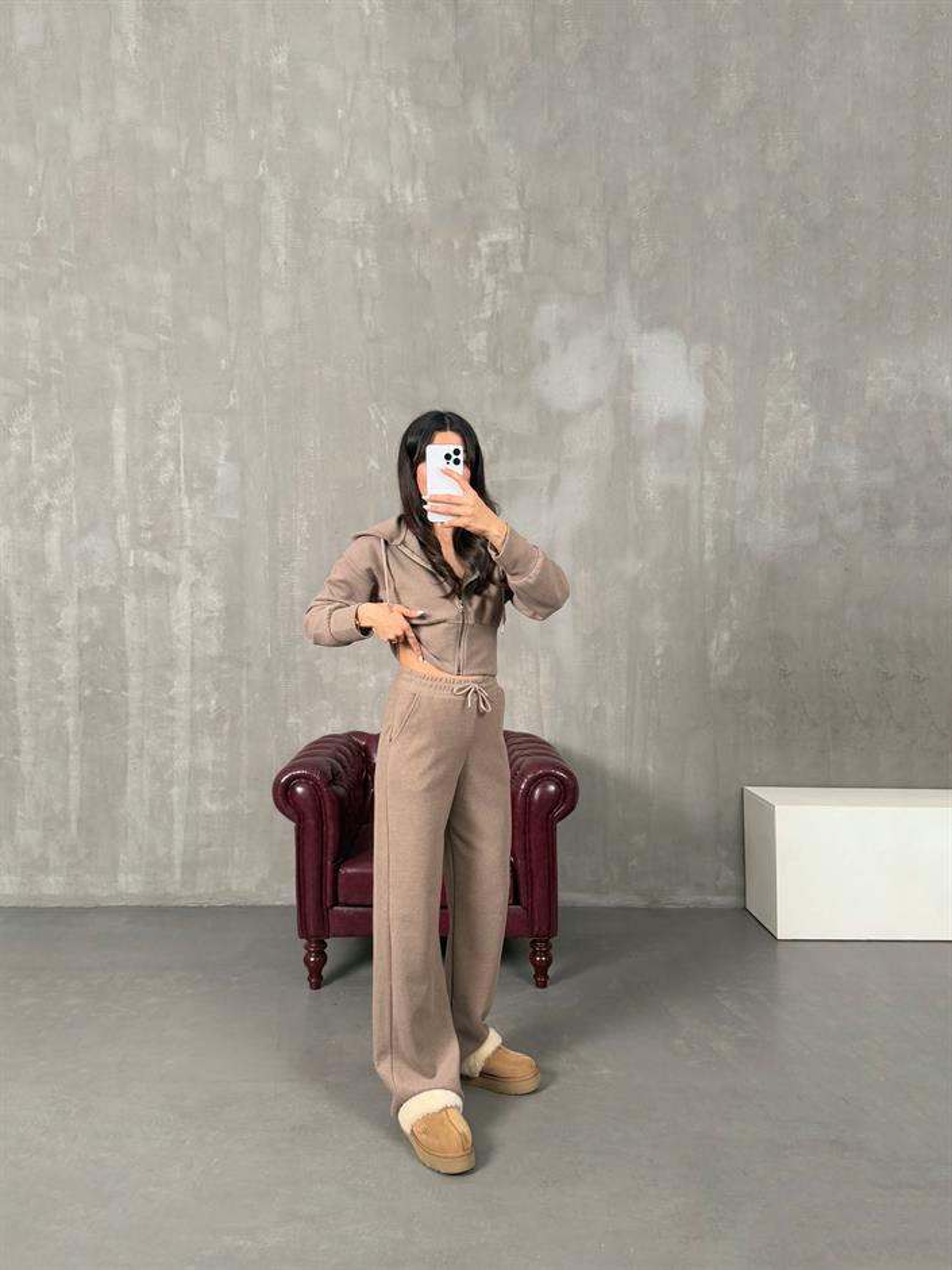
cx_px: 476
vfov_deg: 71.6
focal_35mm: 24
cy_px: 635
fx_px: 880
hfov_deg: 56.8
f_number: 1.78
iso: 160
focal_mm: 6.76
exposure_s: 1/121
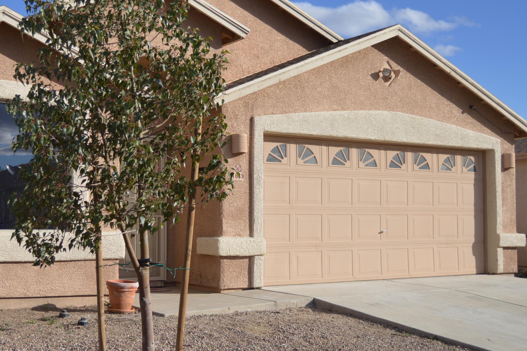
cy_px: 180
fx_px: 732
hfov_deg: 39.2
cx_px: 177
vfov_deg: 27.0
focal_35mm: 50
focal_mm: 22
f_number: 3.5
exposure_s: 1/1250
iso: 100
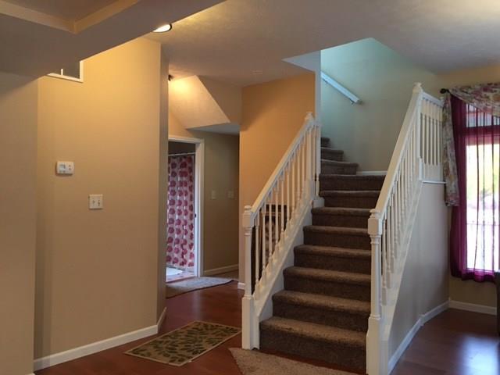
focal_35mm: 29
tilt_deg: +1.3
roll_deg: +0.2
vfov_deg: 48.2
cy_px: 188
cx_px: 250
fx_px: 419
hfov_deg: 61.7
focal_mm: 4.15
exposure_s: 1/10
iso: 80
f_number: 2.2
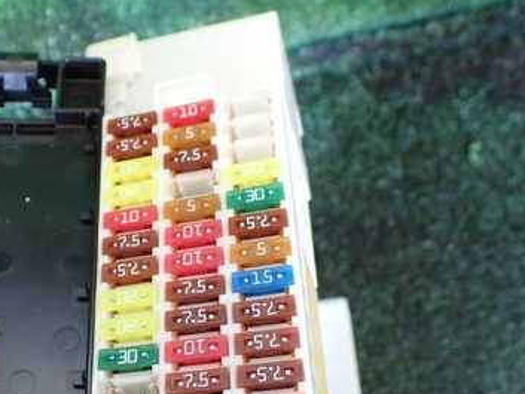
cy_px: 272
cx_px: 143
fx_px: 774
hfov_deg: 36.7
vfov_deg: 28.3
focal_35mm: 51
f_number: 2.3
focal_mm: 5.4
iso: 800
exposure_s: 1/50
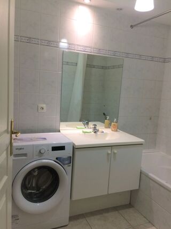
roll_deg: -1.9
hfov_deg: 48.2
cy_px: 114
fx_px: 191
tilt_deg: -8.6
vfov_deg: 61.7
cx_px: 86
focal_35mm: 29
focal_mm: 4.15
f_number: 2.2
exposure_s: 1/33
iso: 40
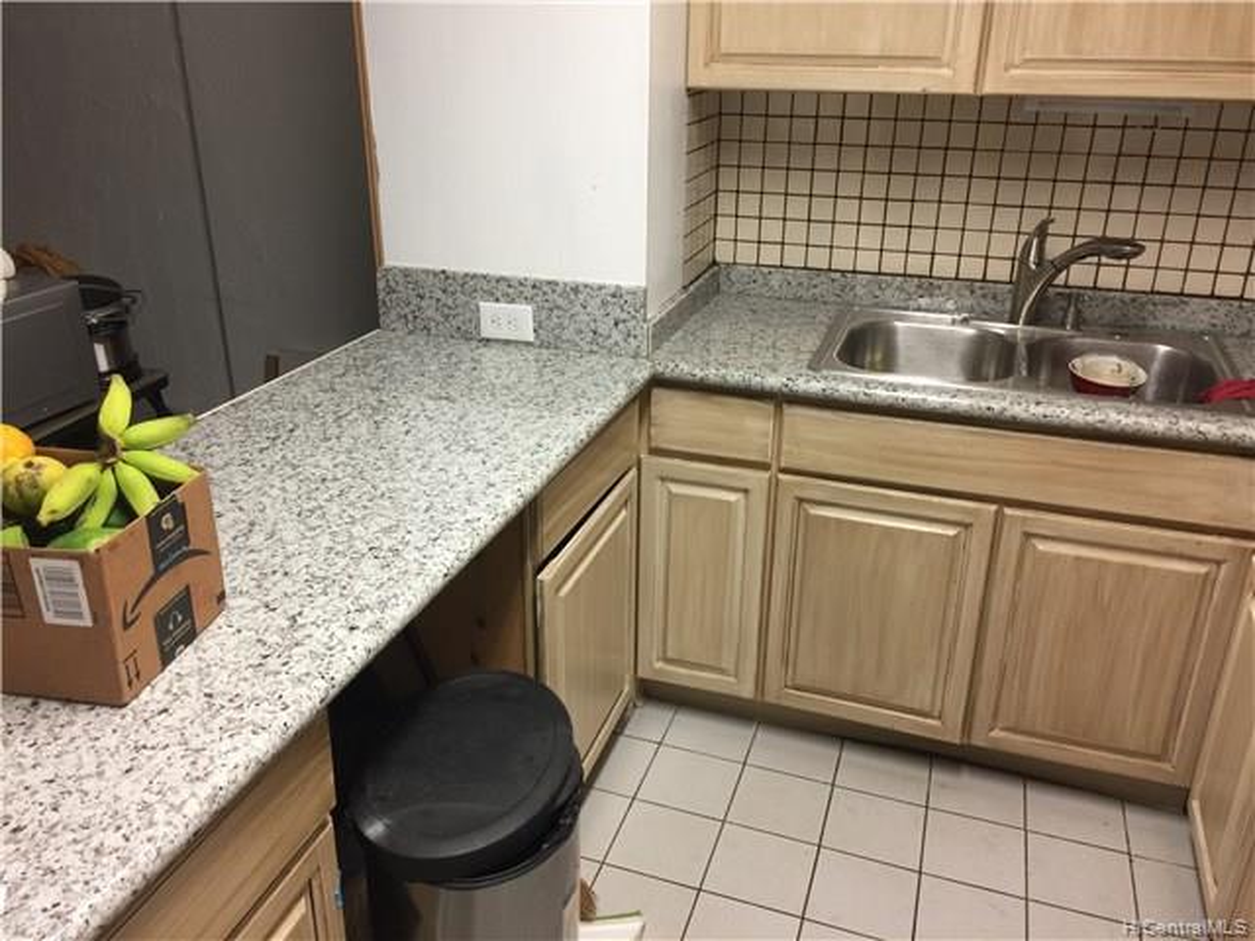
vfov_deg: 48.2
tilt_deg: -22.6
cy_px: 470
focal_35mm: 29
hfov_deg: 61.7
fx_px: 1051
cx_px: 628
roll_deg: -0.9
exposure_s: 1/15
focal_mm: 4.15
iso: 32
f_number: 2.2
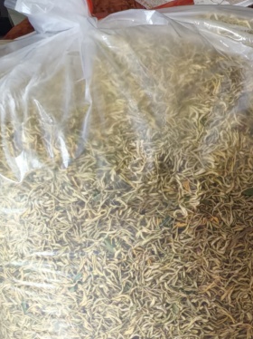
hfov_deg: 14.4
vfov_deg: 19.1
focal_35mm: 97
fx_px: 946
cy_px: 409
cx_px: 354
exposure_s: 1/200
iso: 160
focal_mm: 5.72
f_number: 2
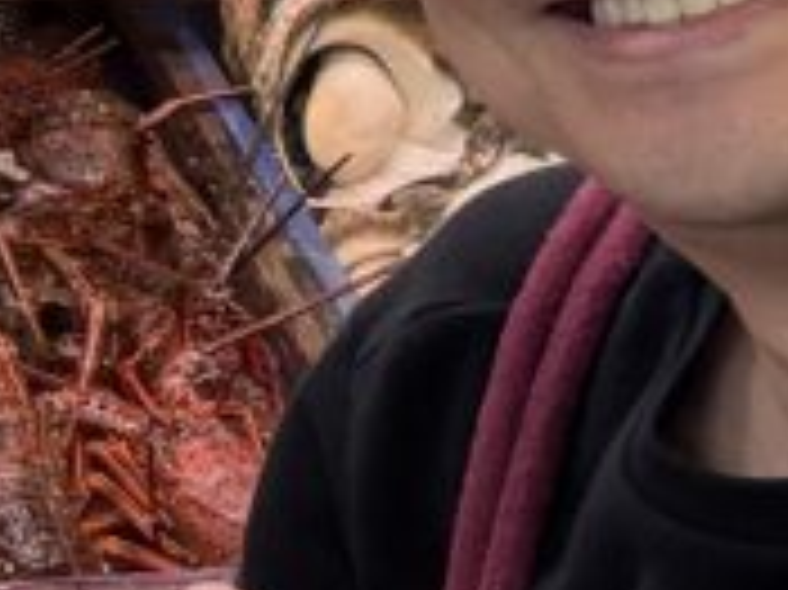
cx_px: -545
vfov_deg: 13.4
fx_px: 2389
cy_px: -261
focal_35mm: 105
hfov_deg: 16.3
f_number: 1.9
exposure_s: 1/122
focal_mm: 2.69
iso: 80
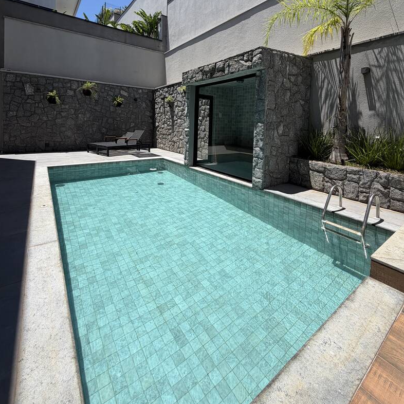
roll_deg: -0.7
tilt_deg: -0.2
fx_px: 224
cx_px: 197
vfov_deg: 81.1
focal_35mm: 17
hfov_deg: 84.0
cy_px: 134
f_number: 2.2
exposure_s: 1/876
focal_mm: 2.22
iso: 20
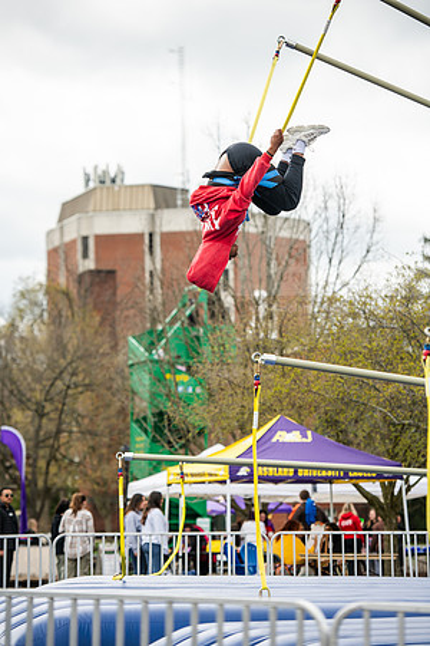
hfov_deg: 11.2
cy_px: 323
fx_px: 2186
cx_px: 215
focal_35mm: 122
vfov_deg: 16.8
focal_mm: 122
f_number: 3.5
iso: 125
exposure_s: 1/800
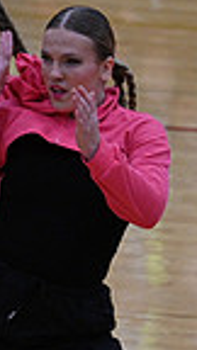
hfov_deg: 1.6
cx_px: 640
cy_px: 361
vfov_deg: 2.8
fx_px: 7067
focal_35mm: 761
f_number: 4
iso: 4000
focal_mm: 180
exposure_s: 1/400
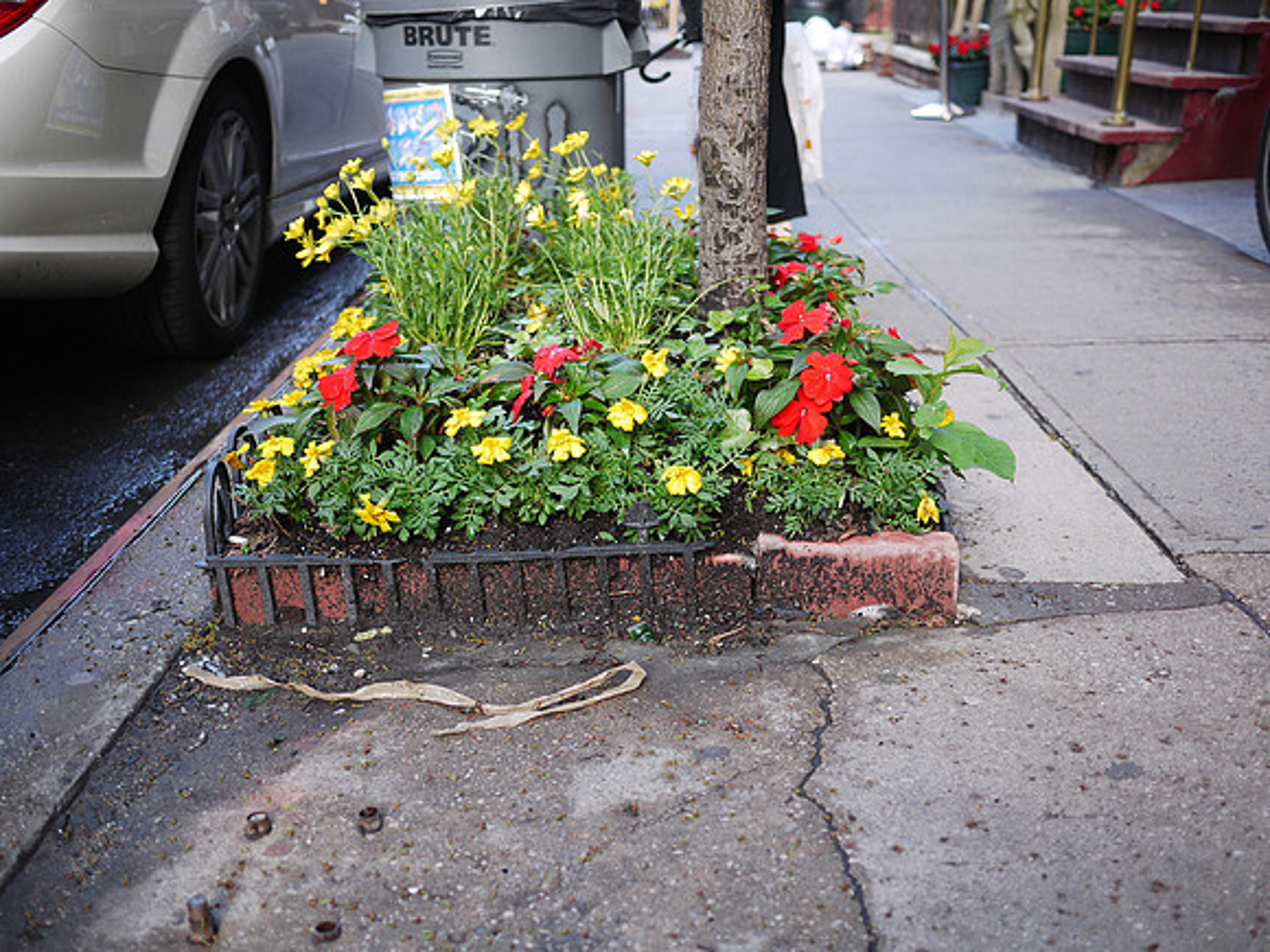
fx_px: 1468
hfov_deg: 46.8
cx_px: 635
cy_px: 476
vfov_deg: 36.0
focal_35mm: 40
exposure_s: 1/125
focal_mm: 20
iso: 100
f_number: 1.8
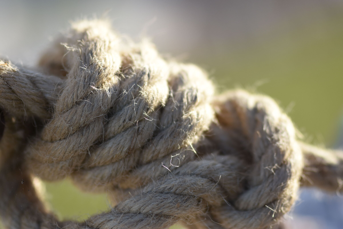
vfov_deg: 10.8
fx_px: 1215
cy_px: 114
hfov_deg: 16.1
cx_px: 172
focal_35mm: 128
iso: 250
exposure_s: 1/8000
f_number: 1.4
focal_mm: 85
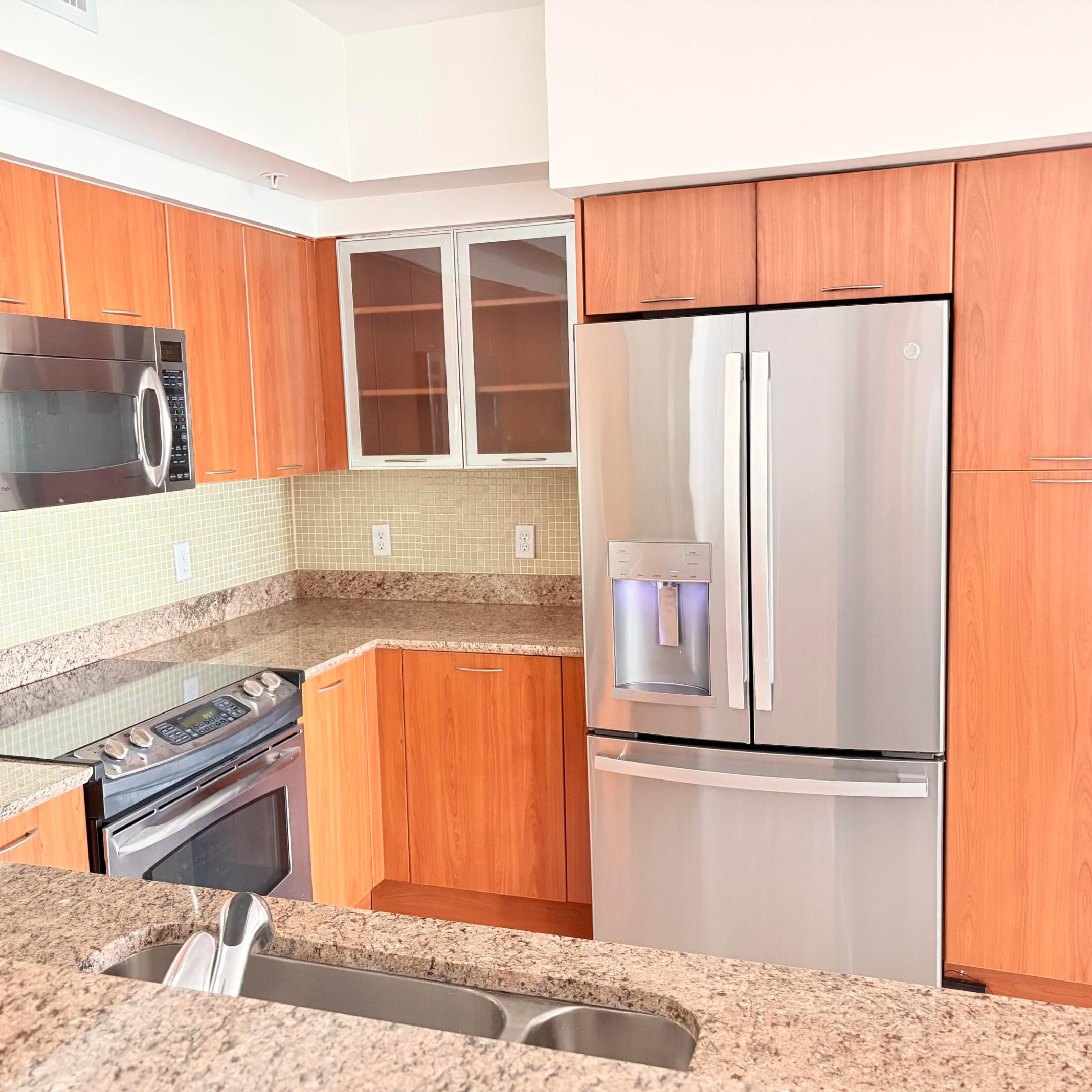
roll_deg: +1.5
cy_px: 549
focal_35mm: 31
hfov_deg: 52.5
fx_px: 1106
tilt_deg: -6.7
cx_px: 510
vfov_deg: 52.5
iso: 250
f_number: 1.6
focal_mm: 5.96
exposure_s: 1/60
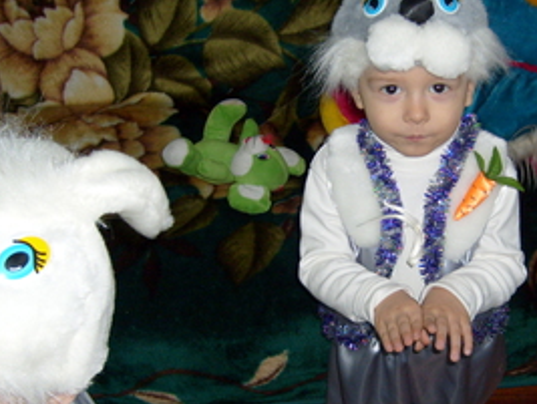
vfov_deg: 24.8
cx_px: 374
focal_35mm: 59
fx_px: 917
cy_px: 235
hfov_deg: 32.3
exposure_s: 1/45
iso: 100
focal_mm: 5.8
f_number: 2.8
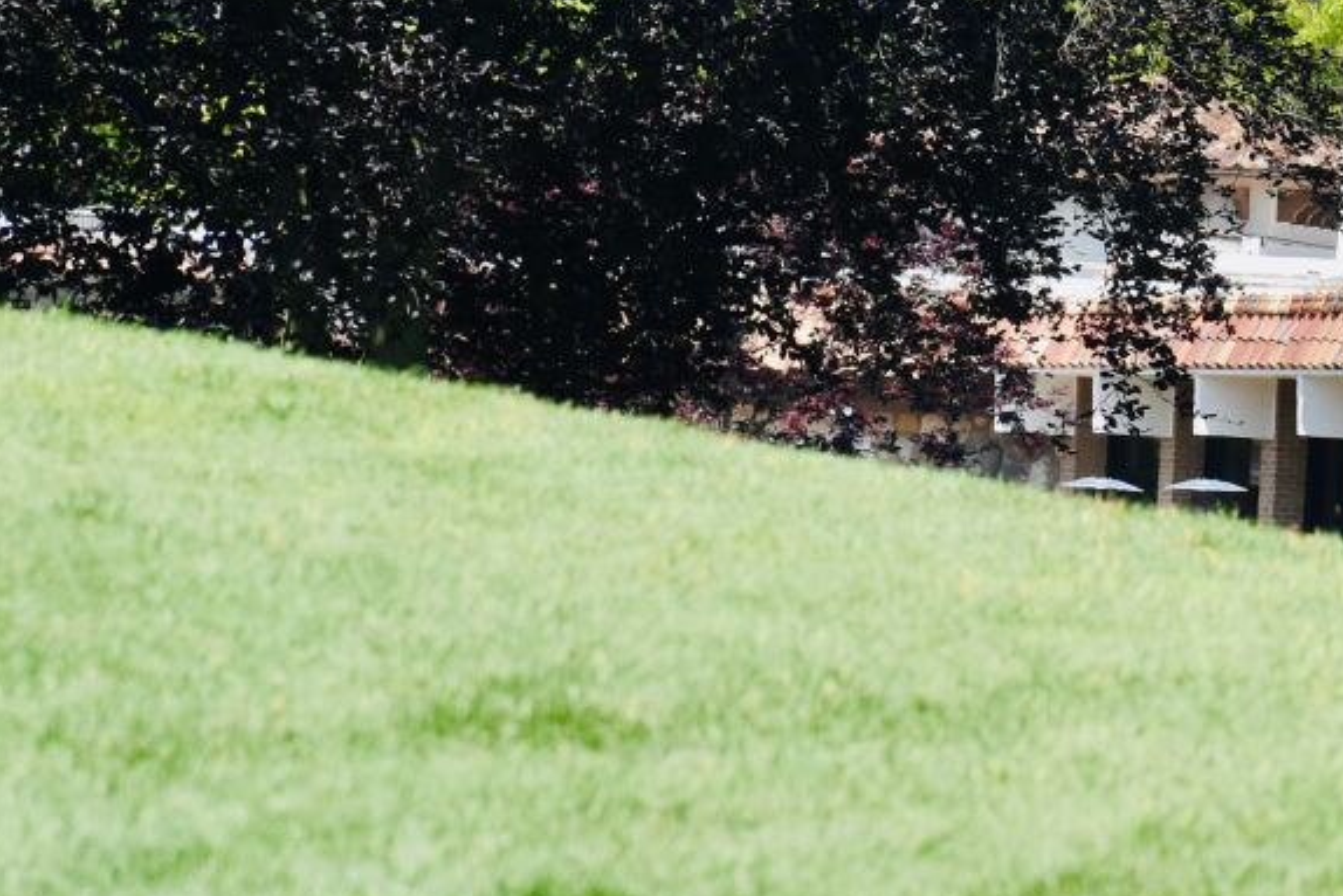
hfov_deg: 4.0
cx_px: 1673
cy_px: 40
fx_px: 19253
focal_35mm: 516
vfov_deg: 2.7
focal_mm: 112
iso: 400
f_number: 7.1
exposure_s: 1/1600
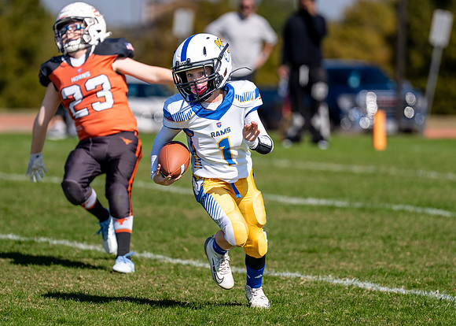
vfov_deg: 4.0
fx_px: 4662
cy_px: 160
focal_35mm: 360
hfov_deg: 5.6
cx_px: 223
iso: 100
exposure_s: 1/4000
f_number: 2.8
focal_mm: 200
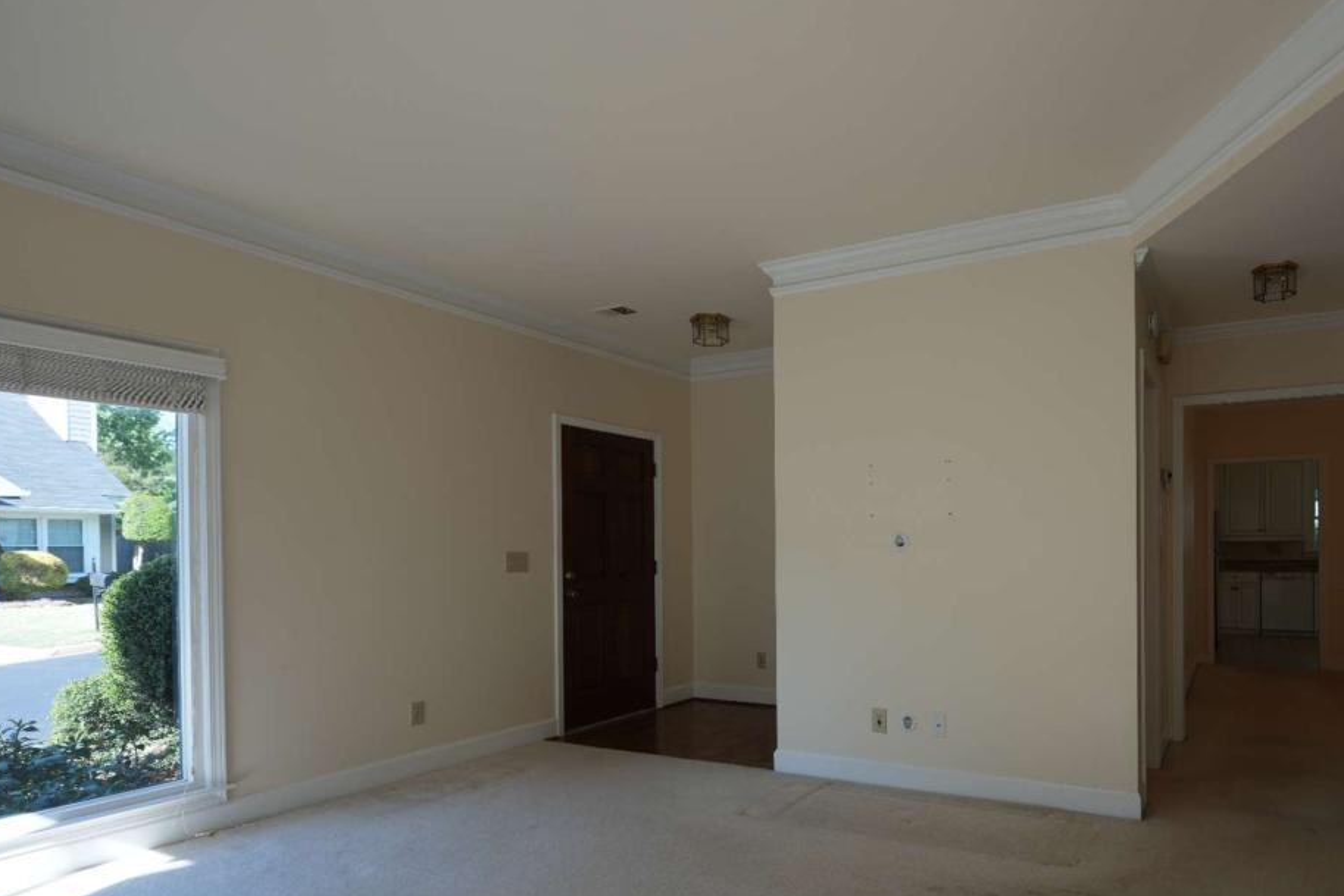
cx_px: 866
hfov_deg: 79.2
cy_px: 558
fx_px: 784
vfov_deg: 58.8
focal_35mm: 21
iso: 100
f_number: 2.8
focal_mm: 16
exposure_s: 1/200
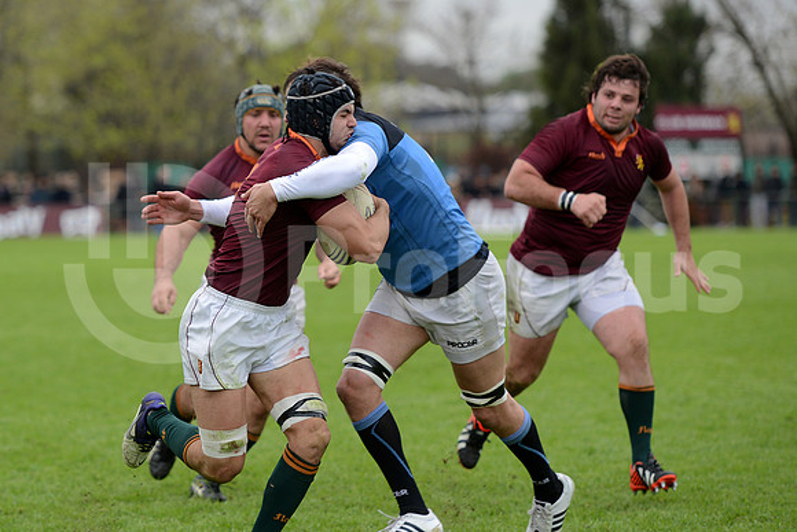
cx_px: 398
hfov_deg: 14.7
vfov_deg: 9.8
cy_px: 266
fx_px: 3100
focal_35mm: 140
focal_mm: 140
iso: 320
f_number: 2.8
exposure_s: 1/640
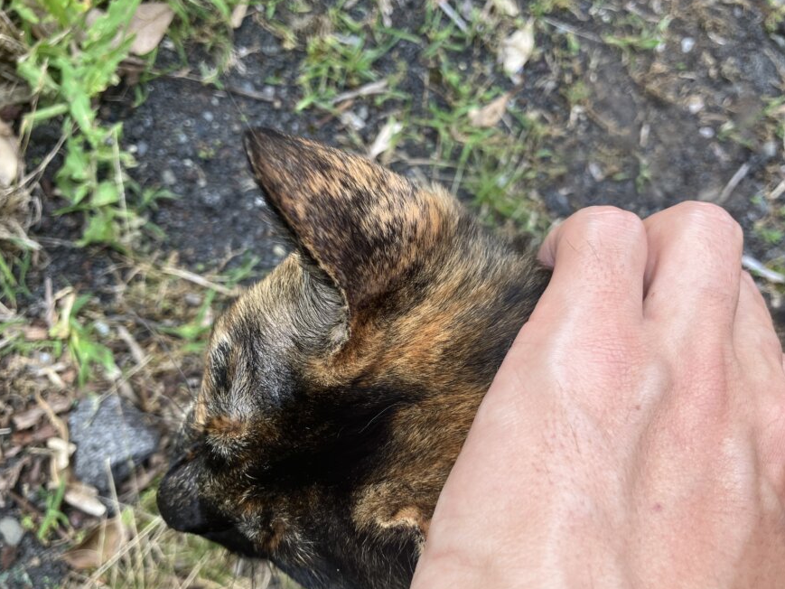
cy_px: 308
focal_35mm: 33
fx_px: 748
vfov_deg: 42.9
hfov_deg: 55.1
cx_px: 458
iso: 25
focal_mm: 3.99
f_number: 1.8
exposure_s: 1/158
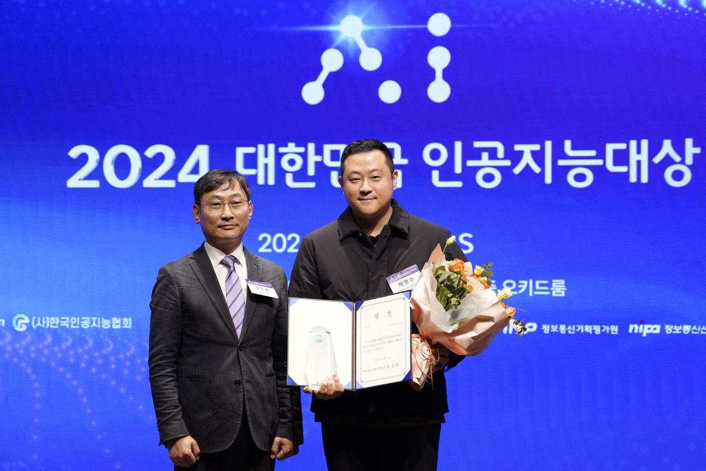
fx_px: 1863
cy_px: 236
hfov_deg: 21.5
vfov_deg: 14.4
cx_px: 353
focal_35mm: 95
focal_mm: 95
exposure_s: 1/200
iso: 400
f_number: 2.8
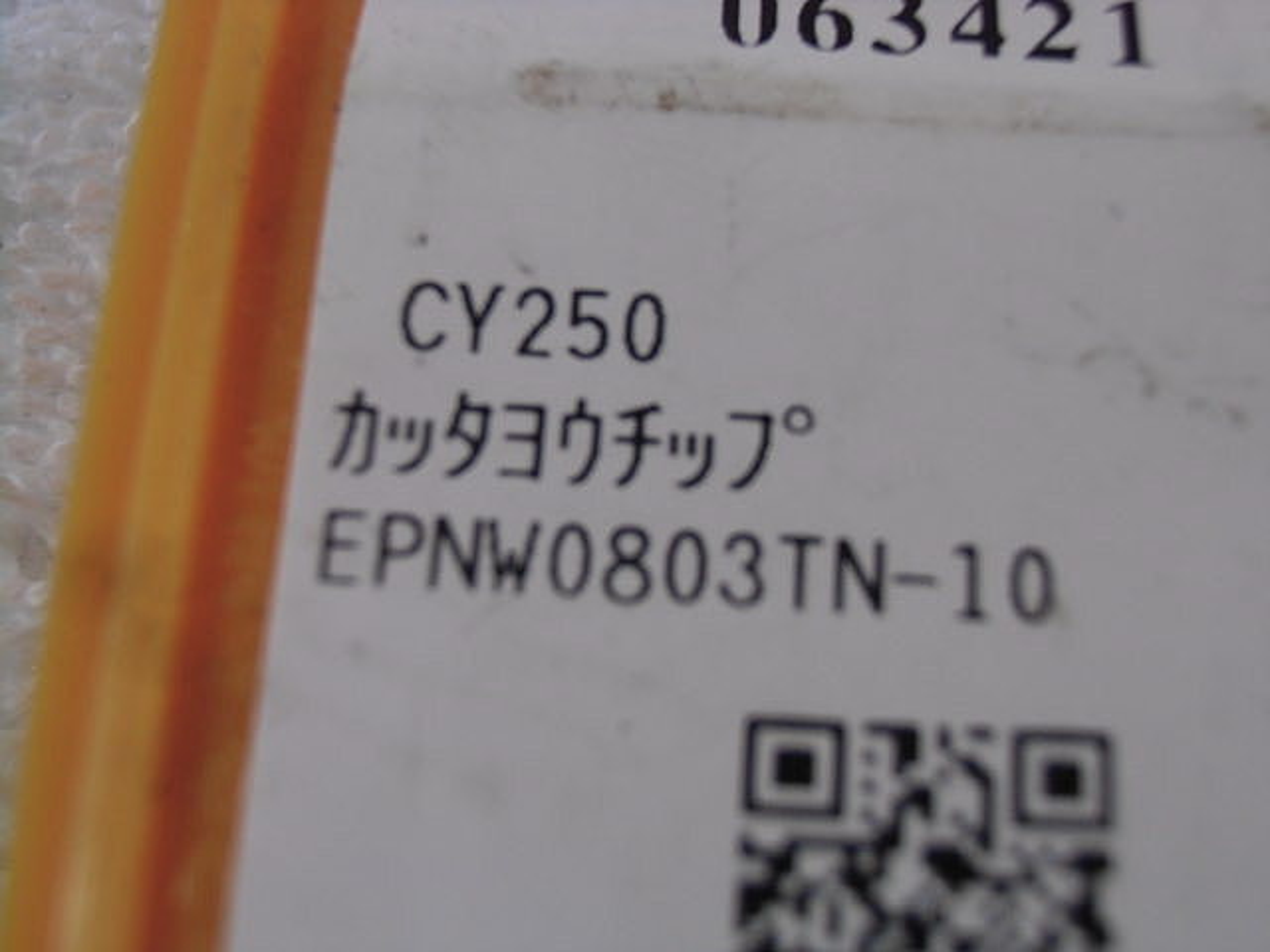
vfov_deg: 28.0
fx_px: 1908
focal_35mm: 52
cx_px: 635
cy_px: 476
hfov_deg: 36.8
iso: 200
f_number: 4.3
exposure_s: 1/80
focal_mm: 9.16
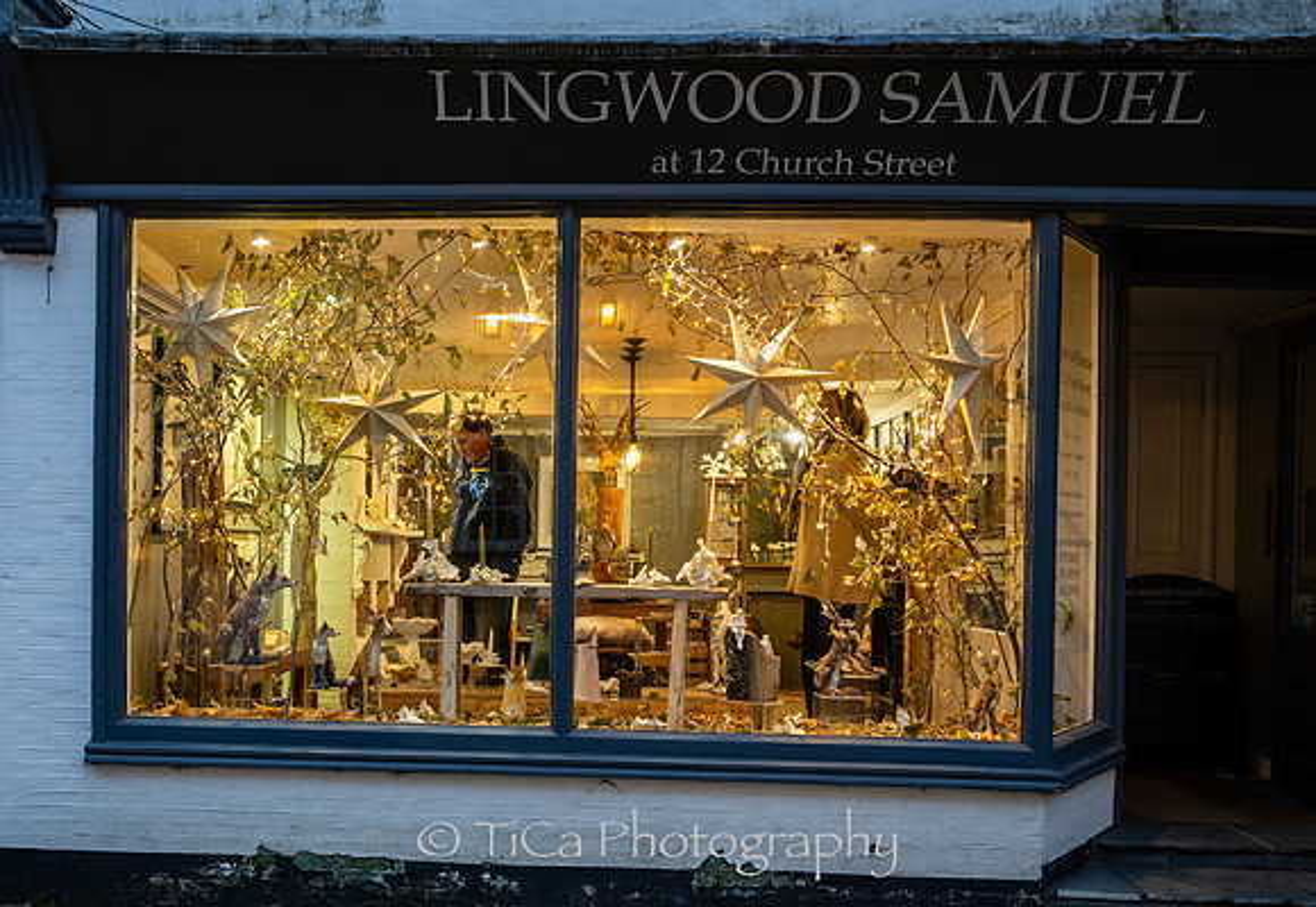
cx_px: 490
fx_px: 1420
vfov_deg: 35.3
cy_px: 564
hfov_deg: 49.2
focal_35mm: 38
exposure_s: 1/40
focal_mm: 24
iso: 500
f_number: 3.2
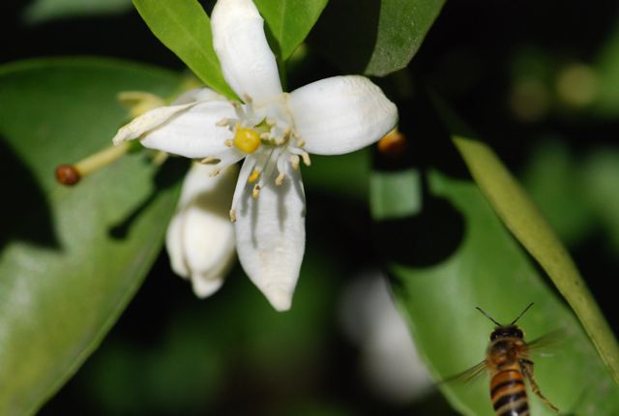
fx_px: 2714
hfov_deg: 13.0
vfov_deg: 8.8
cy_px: 208
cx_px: 310
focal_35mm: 158
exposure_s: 1/2500
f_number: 8
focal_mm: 105
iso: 640
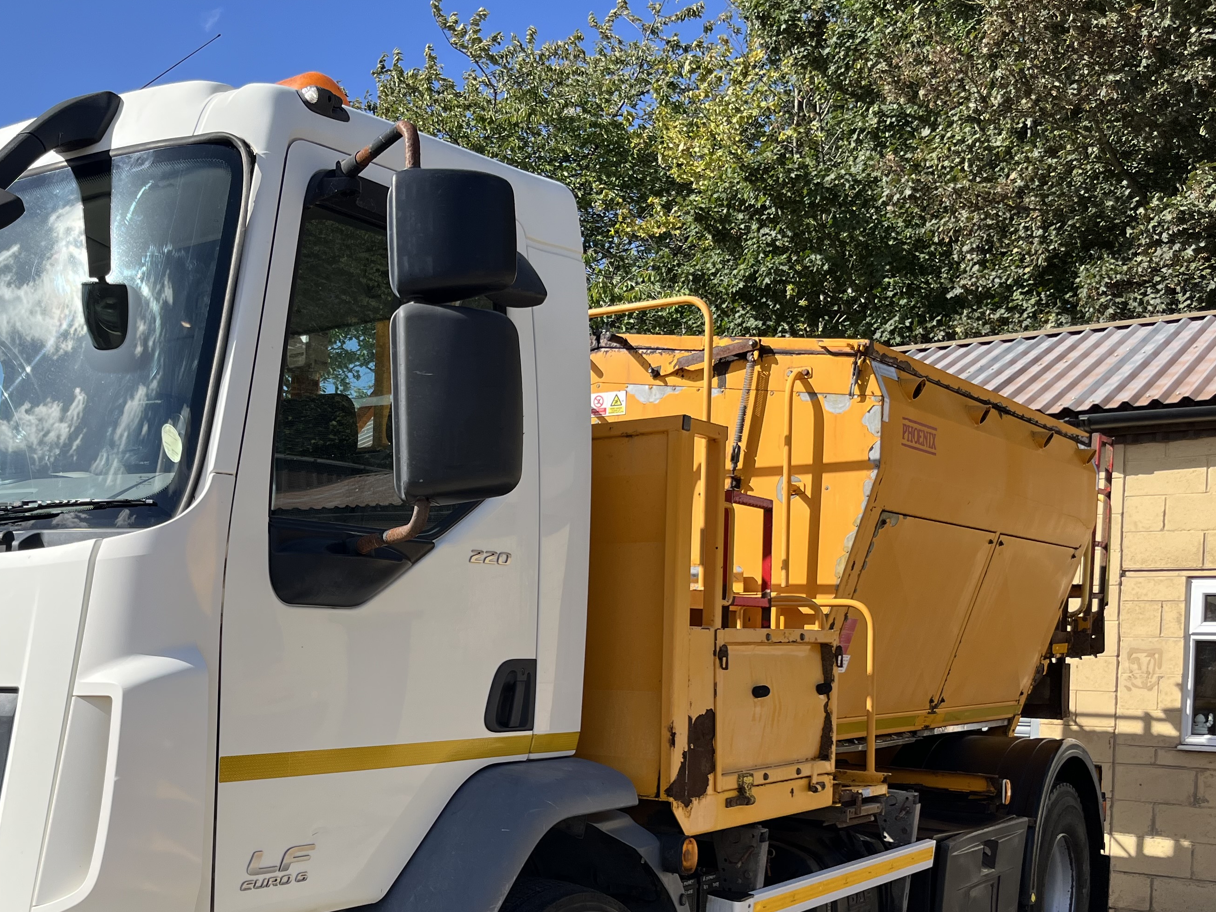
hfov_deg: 45.9
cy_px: 694
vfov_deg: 35.1
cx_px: 380
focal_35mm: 40
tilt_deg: -1.5
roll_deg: -1.8
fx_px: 1405
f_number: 1.6
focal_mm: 5.1
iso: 50
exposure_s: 1/2825
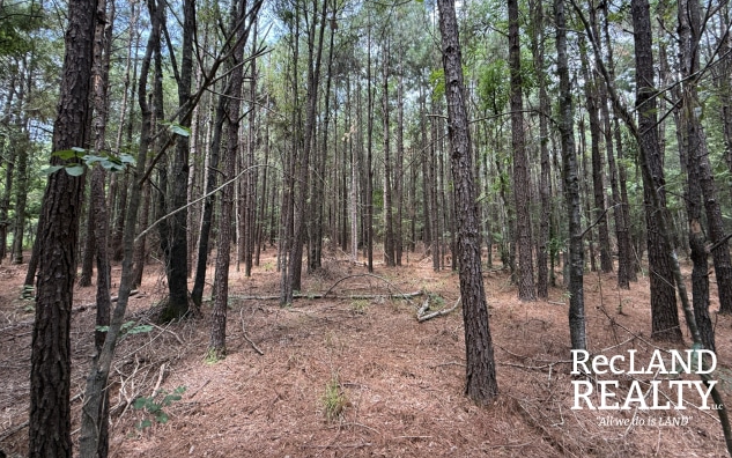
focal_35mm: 15
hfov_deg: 101.4
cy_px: 205
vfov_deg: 74.6
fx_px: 299
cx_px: 363
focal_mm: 2.22
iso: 100
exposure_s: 1/99
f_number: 2.2
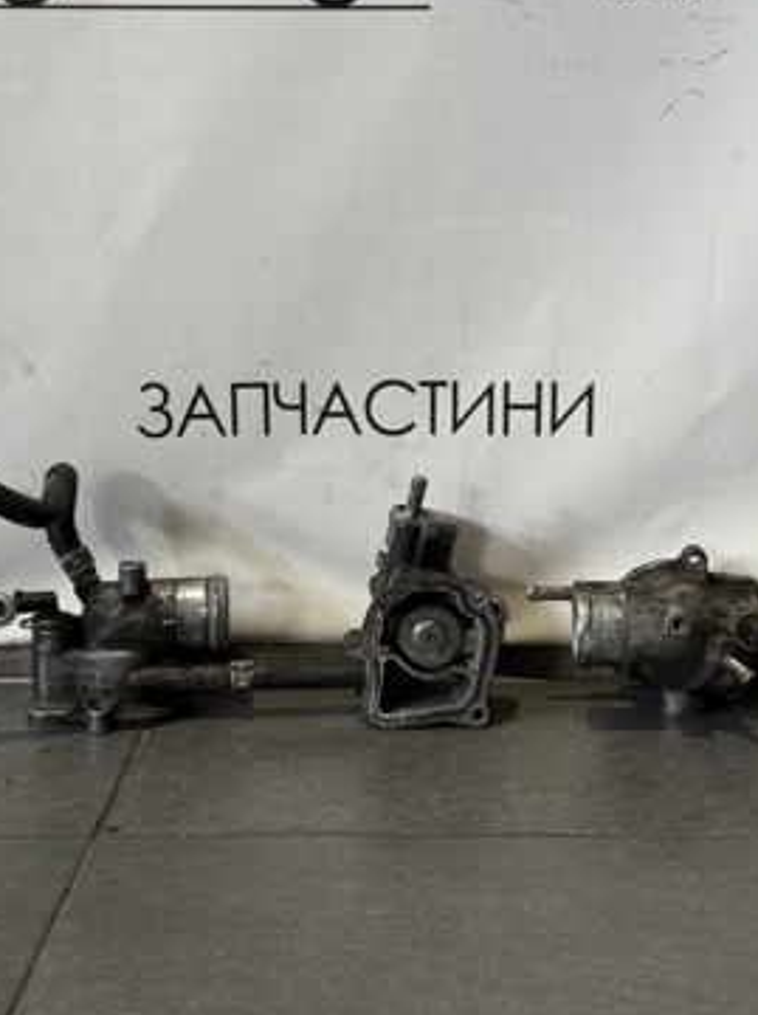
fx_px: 1873
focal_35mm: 64
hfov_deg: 22.9
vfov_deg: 30.3
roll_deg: -1.2
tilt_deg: -12.6
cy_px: 505
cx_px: 399
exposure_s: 1/50
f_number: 1.78
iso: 50
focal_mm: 6.76
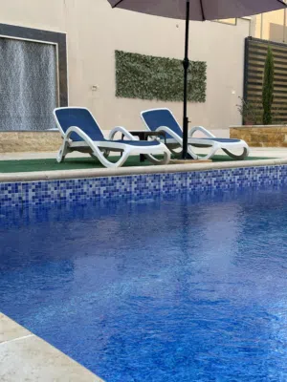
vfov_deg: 39.7
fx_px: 531
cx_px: 144
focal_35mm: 48
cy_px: 191
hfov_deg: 30.3
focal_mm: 6.86
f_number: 1.78
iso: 64
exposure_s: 1/380
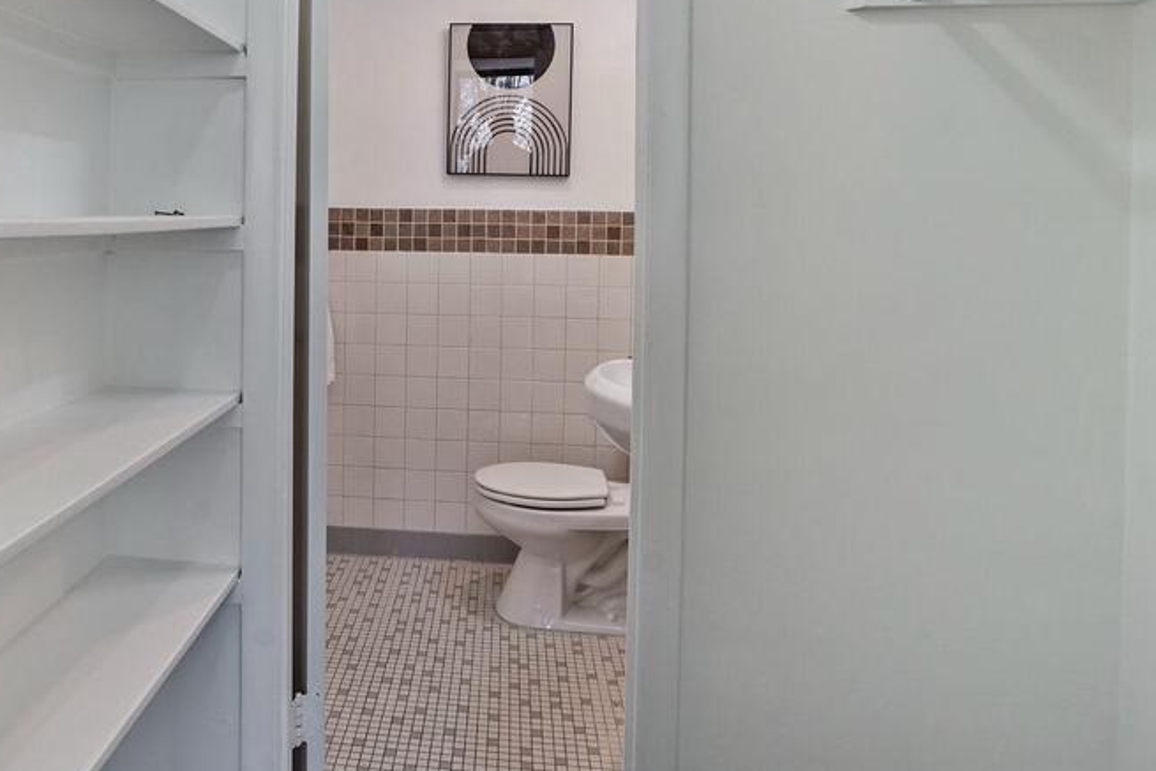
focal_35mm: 25
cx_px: 399
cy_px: 239
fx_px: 803
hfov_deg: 69.7
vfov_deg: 50.1
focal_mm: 16
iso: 800
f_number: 8
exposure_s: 1/100
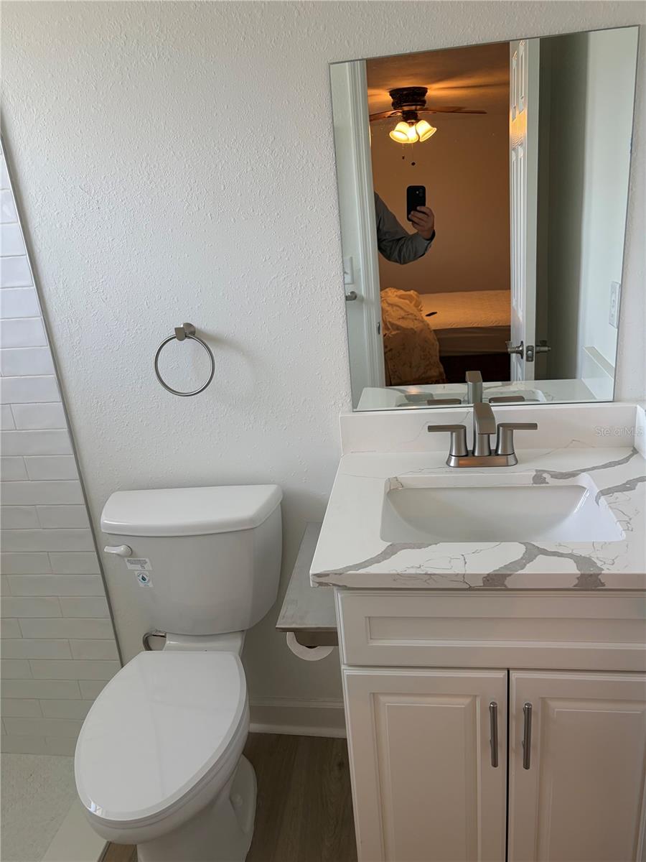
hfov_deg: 53.1
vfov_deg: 67.3
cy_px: 431
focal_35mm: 26
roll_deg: +4.9
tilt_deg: -18.8
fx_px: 647
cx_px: 323
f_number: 1.6
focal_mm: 5.96
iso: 80
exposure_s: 1/120
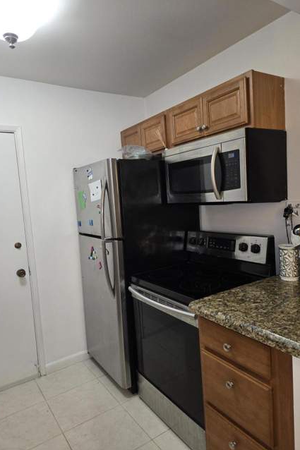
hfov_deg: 53.1
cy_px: 225
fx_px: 300
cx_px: 161
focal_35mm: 24
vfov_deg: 73.8
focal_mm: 5.4
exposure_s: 1/60
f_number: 1.8
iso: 125
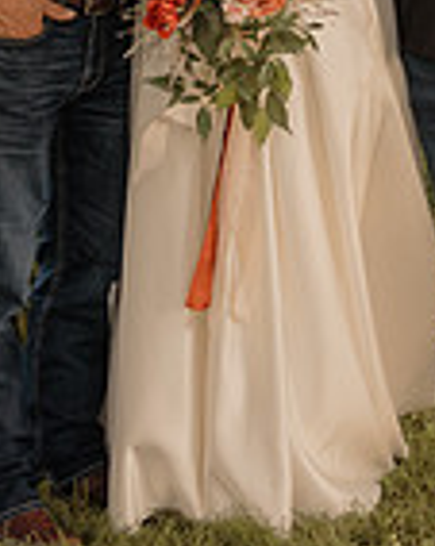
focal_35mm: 200
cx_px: 250
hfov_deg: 7.7
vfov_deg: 9.6
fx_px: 3229
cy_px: -71
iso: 200
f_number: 2.8
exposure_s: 1/800
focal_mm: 50
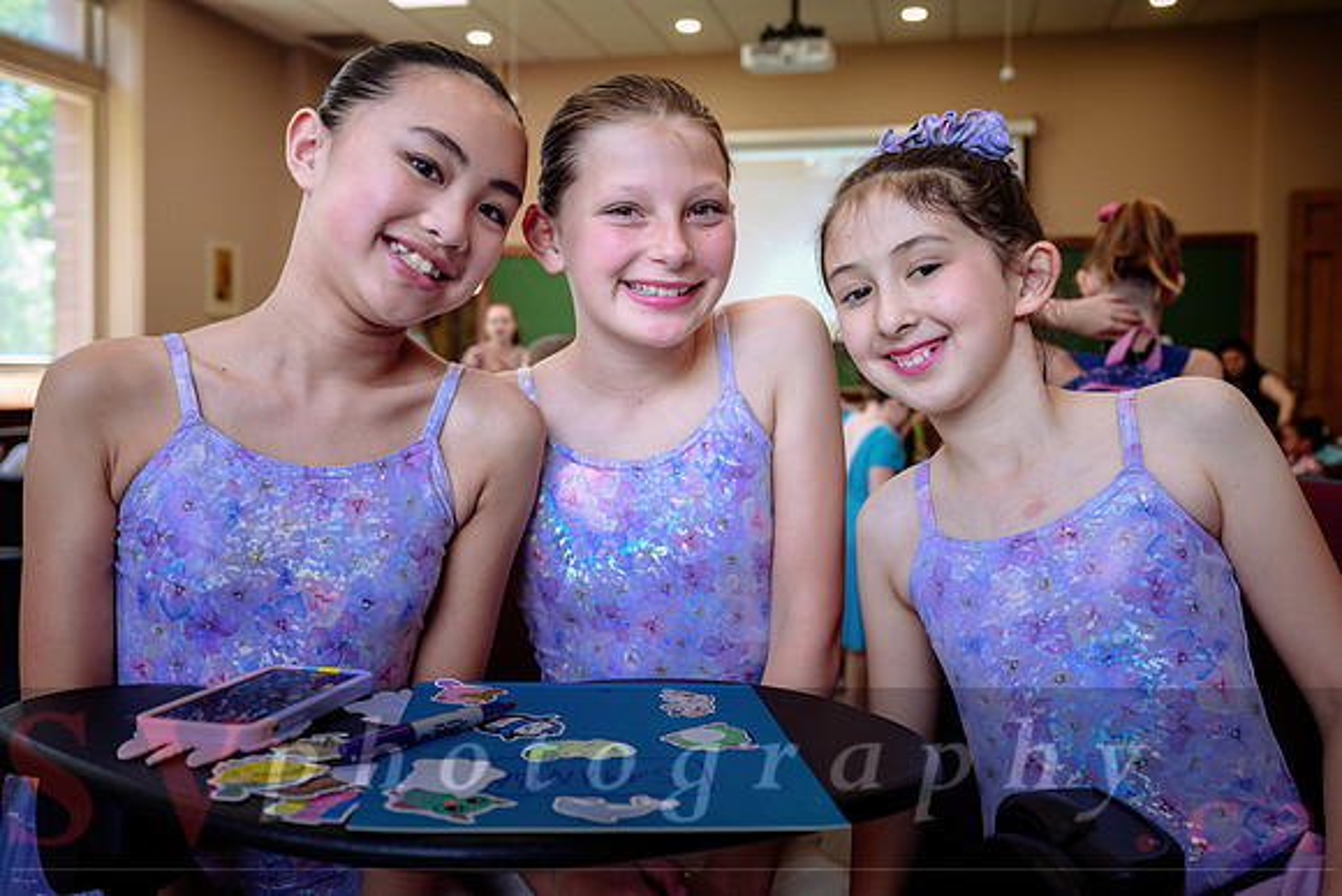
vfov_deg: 39.5
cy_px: 397
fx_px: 1245
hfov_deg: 56.7
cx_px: 671
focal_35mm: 33
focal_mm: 30
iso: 500
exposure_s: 1/200
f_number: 4
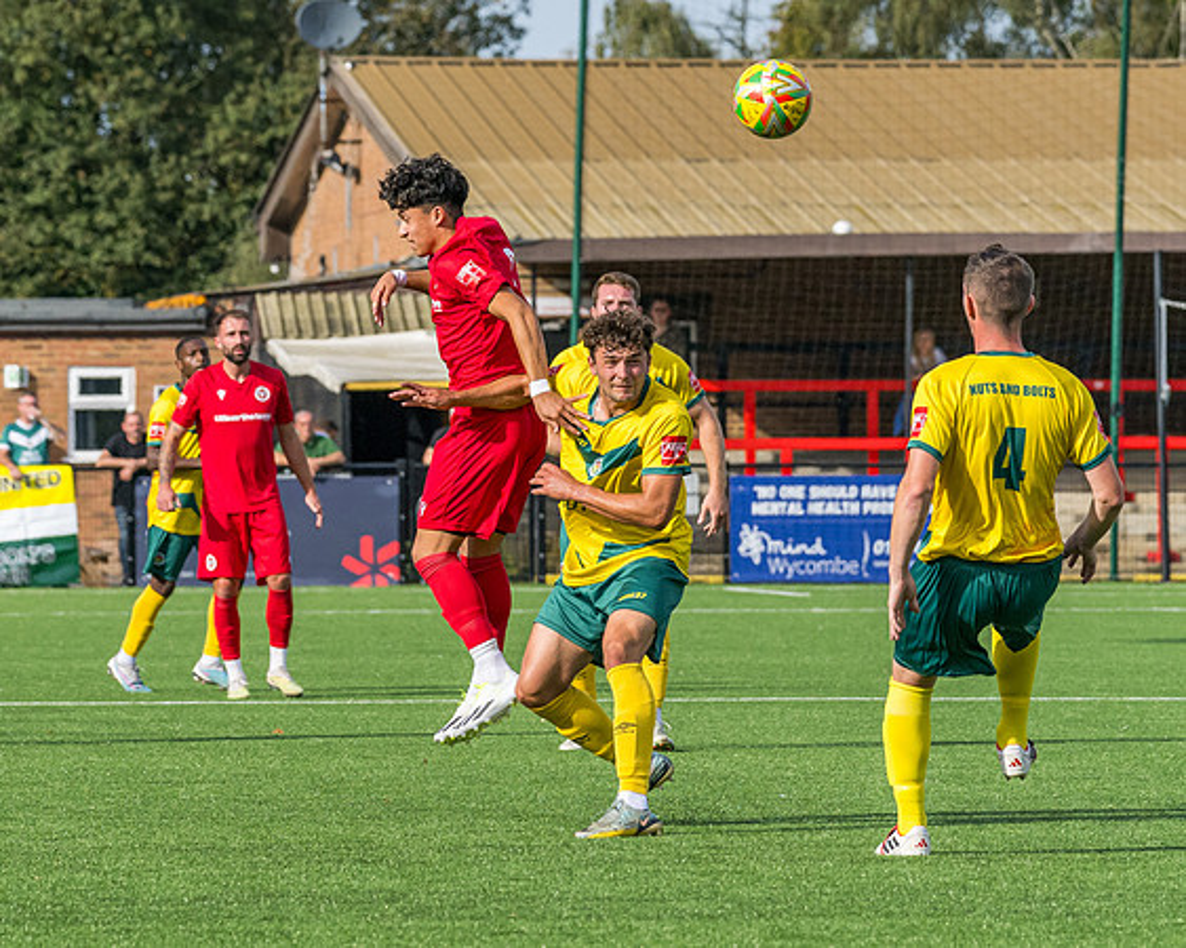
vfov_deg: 4.7
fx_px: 11642
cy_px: 370
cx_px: 431
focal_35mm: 332
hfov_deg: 5.8
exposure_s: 1/3200
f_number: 5
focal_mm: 135
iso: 400
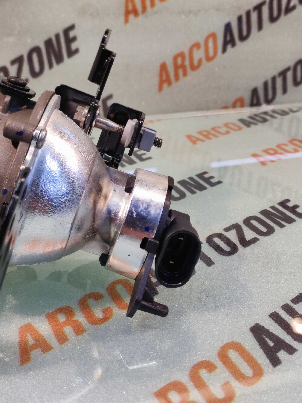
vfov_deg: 91.1
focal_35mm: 17
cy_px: 202
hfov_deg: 74.7
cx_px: 151
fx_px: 198
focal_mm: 4.74
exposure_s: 1/33
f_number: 1.79
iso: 137
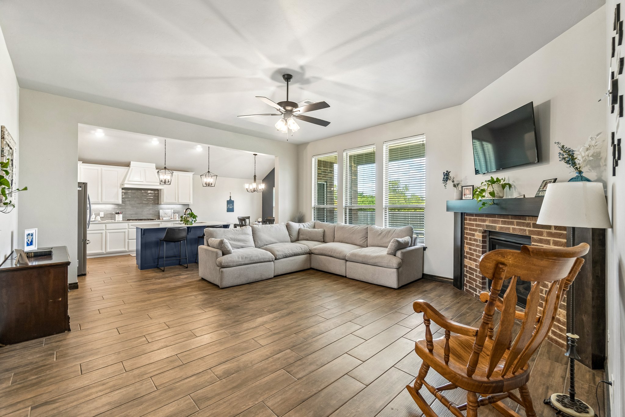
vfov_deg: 77.3
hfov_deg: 100.4
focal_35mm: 15
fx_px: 260
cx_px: 312
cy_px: 208
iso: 200
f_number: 6.3
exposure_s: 1/50
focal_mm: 10
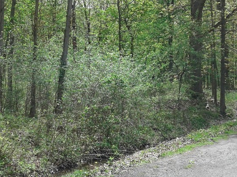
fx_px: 417
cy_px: 74
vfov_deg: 24.0
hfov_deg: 31.6
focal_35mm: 61
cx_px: 100
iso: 50
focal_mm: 3.3
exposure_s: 1/663
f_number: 2.2
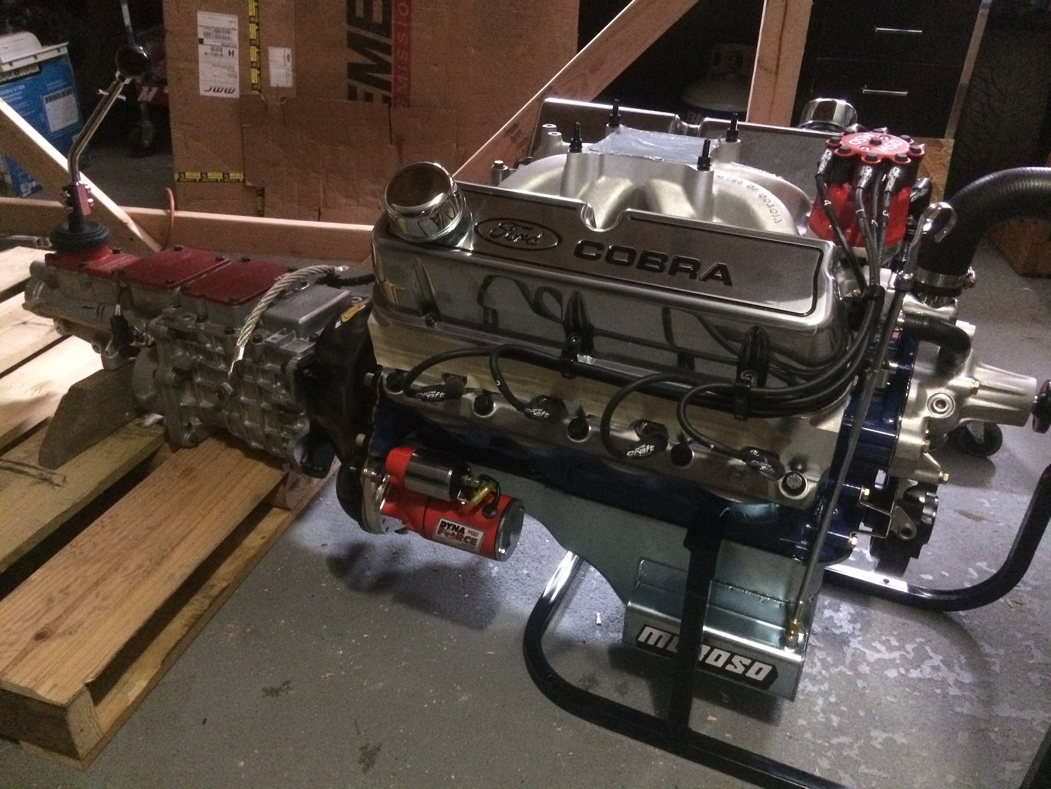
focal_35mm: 29
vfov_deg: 48.2
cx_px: 526
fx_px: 880
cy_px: 394
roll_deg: -2.0
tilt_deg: -31.2
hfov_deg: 61.7
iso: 640
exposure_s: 1/15
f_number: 2.2
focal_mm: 4.15
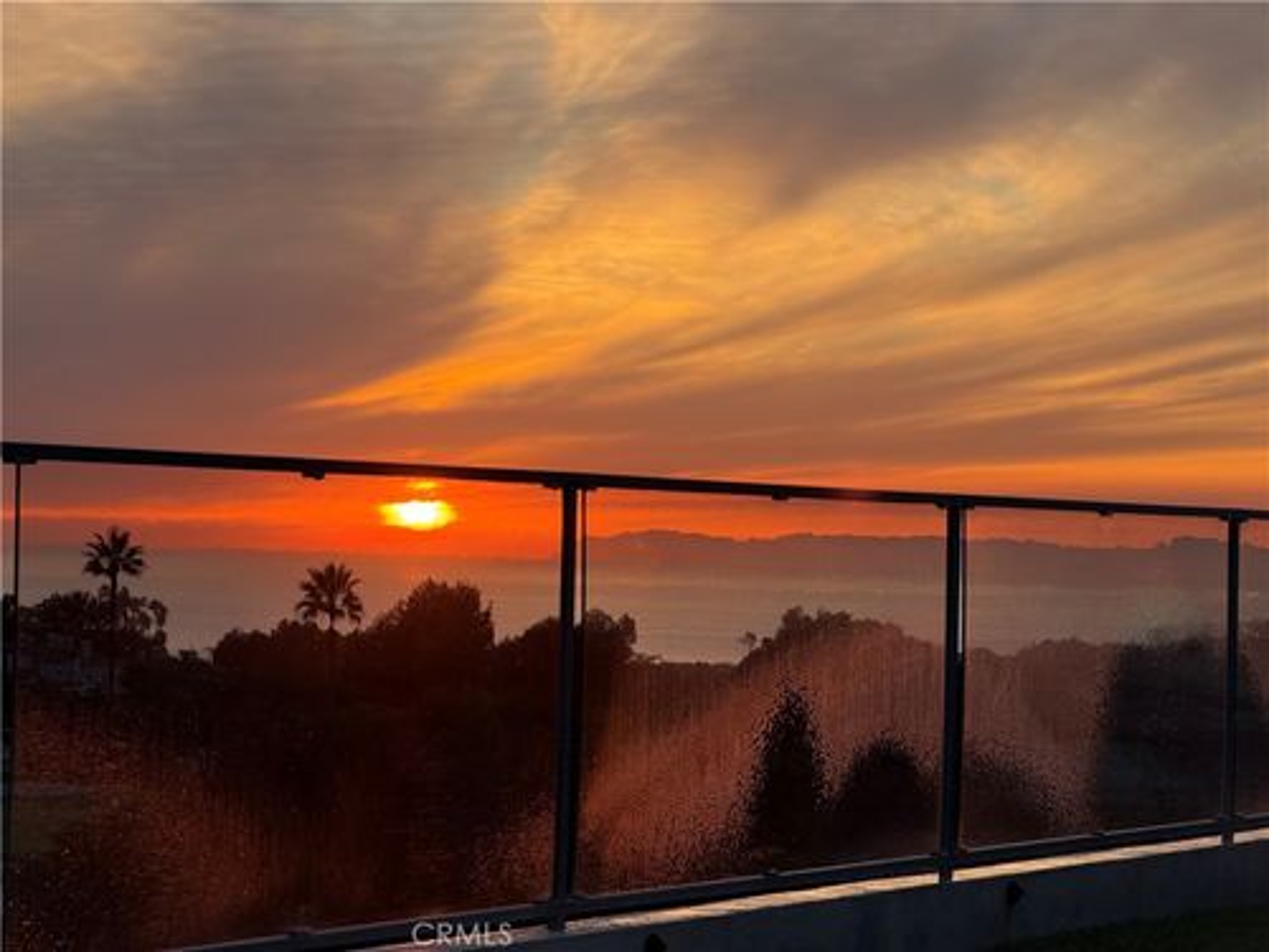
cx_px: 634
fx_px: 3666
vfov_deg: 14.8
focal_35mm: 100
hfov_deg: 19.6
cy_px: 476
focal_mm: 16.89
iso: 50
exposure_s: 1/297
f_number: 2.8
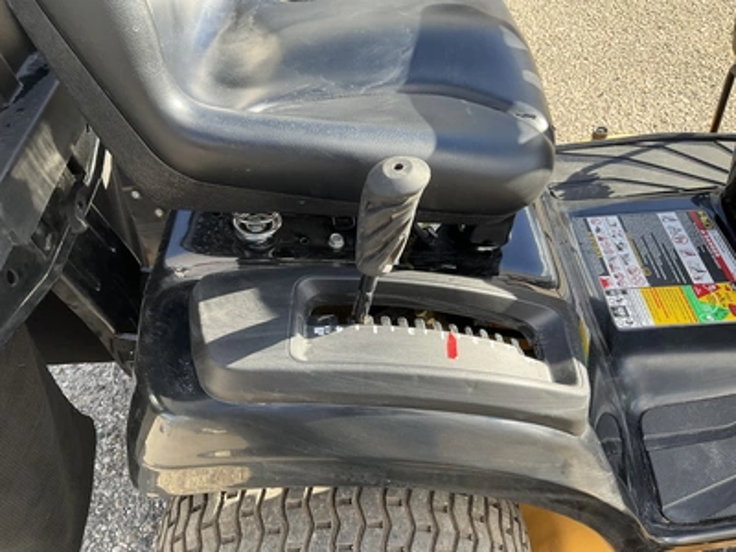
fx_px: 617
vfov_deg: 48.2
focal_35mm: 29
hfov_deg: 61.7
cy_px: 276
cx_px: 368
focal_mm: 3
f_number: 1.8
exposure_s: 1/206
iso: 25
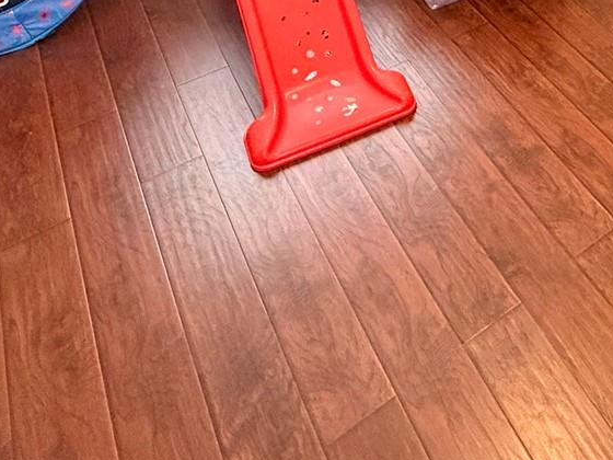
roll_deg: -1.9
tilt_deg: -27.9
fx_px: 708
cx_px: 556
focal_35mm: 40
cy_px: -115
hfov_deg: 42.7
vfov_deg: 29.8
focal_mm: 2.22
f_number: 2.2
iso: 200
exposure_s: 1/120
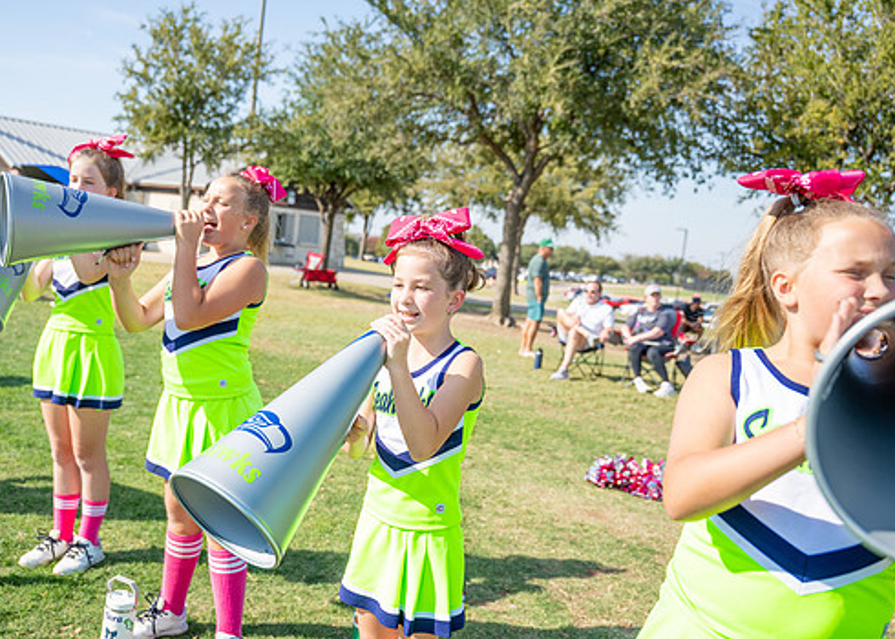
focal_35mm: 34
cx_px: 374
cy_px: 334
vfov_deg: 40.6
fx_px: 864
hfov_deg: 54.5
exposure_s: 1/1250
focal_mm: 27.4
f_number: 2.8
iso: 100
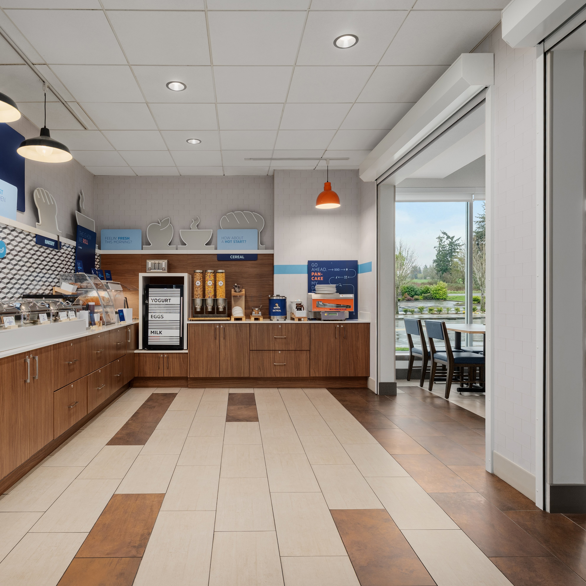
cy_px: 293
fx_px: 421
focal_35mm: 22
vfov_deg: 69.6
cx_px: 232
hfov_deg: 68.9
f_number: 10
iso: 400
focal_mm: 17
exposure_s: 1/160
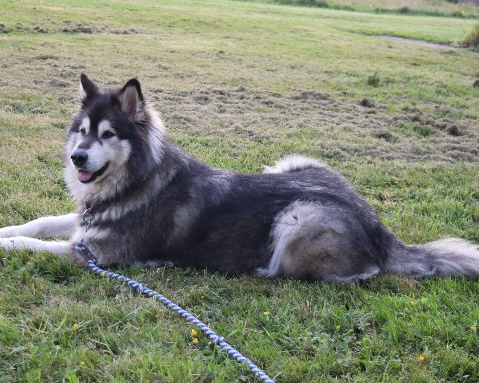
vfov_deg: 23.5
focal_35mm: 65
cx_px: 211
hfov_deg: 29.1
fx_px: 922
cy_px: 193
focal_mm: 38
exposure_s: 1/100
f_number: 5
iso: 400
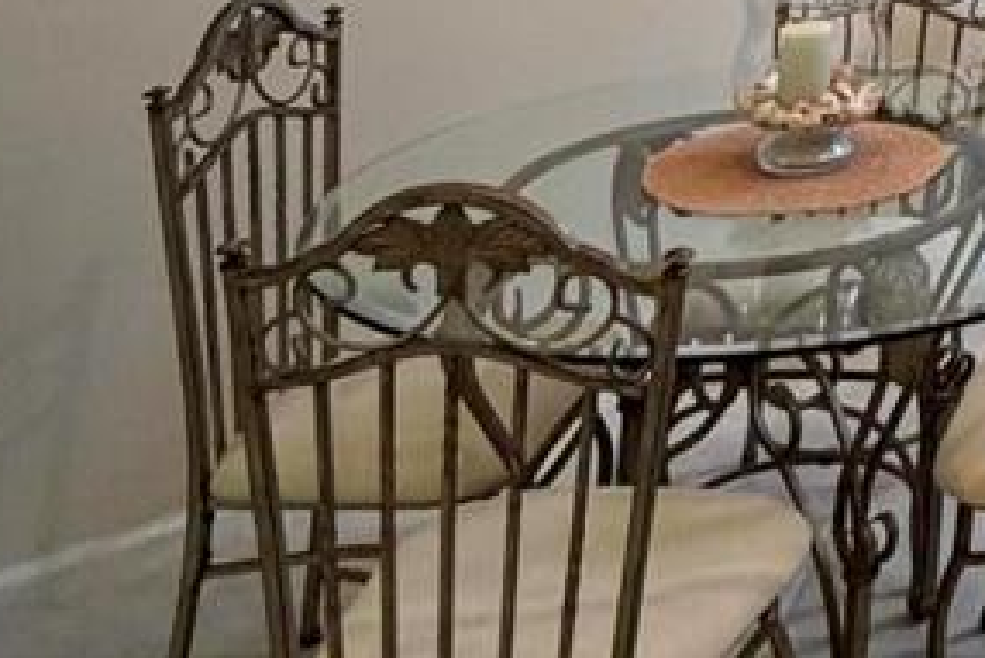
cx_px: 1498
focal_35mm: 61
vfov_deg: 18.3
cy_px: -469
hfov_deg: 24.8
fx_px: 1670
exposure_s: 1/60
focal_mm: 2.22
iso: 250
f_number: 2.2
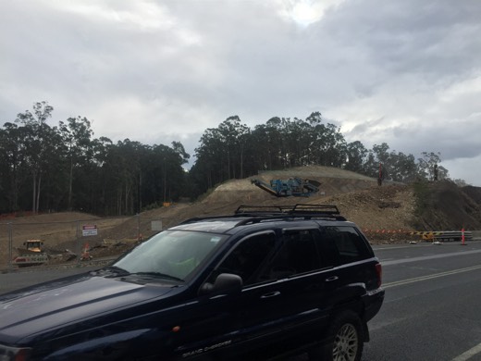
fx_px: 403
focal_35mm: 29
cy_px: 180
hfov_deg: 61.7
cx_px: 240
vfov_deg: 48.2
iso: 32
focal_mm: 4.15
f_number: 2.2
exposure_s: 1/1319
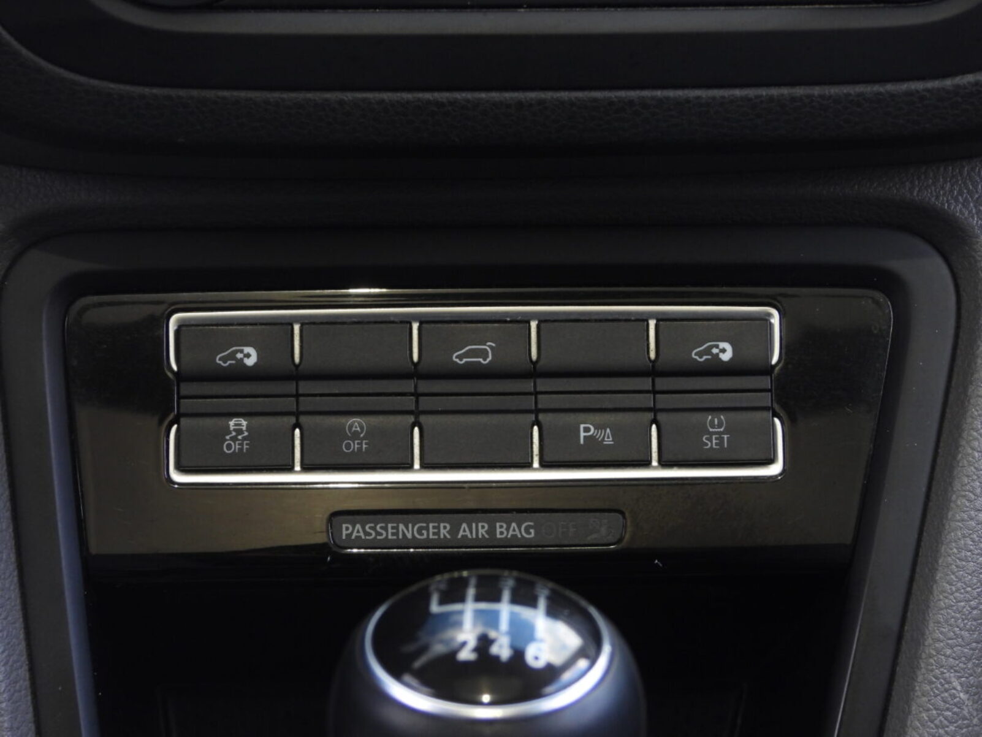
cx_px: 491
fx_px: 3547
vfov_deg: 11.9
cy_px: 368
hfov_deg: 15.8
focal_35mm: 125
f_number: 4
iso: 280
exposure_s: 1/60
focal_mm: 22.5
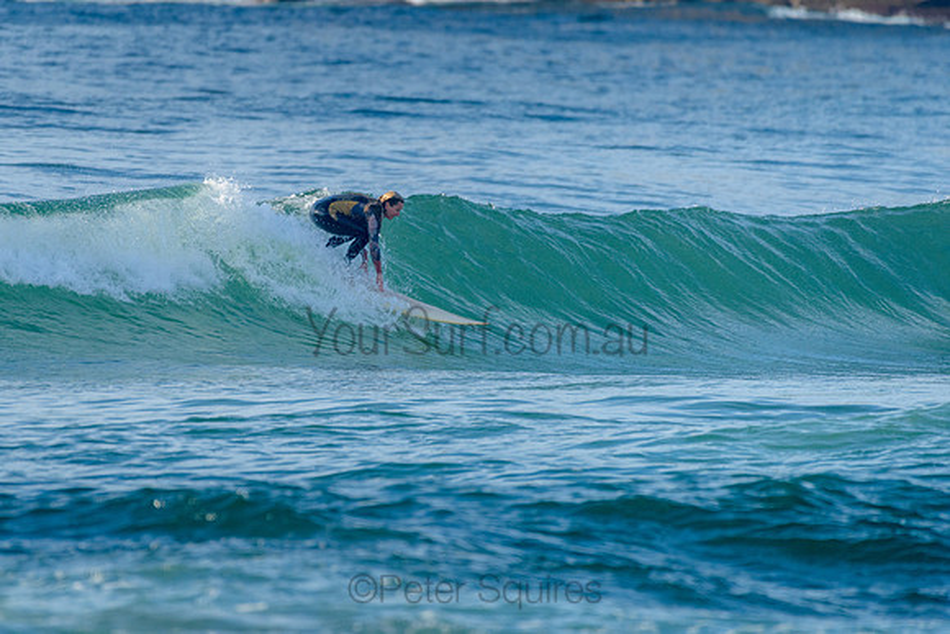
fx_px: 16183
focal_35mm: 613
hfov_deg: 3.4
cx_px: 373
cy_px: 250
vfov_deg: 2.2
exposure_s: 1/2000
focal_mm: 500
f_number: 5.6
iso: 560
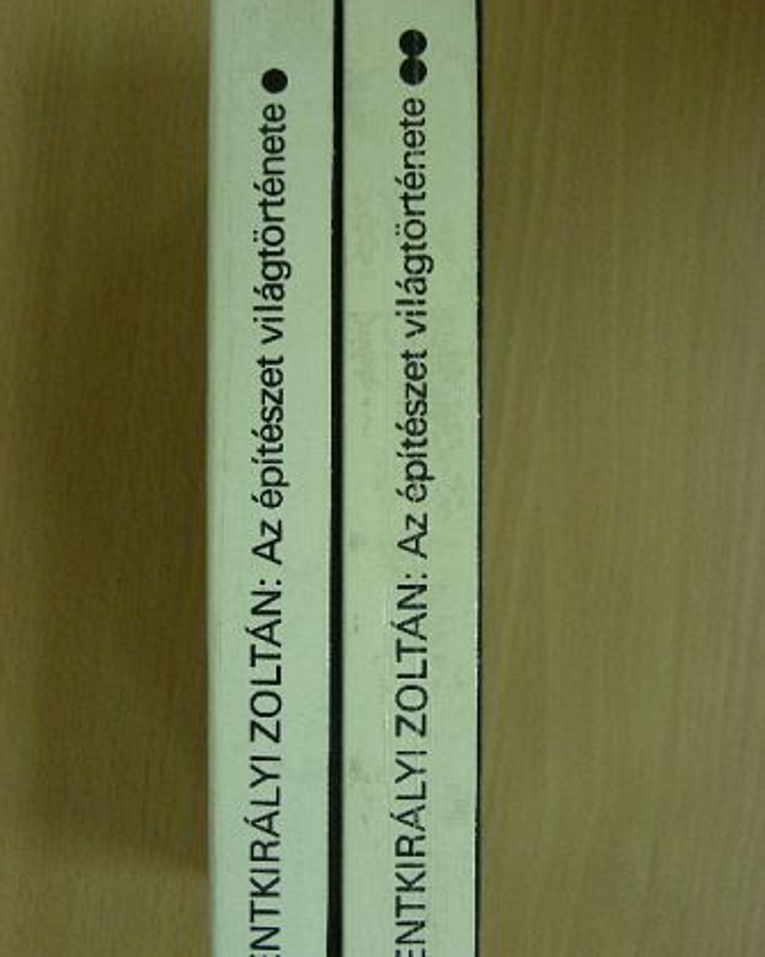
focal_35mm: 56
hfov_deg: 27.1
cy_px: 515
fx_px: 1585
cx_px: 381
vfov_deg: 33.6
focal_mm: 8.8
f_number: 3.5
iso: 191
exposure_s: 1/30
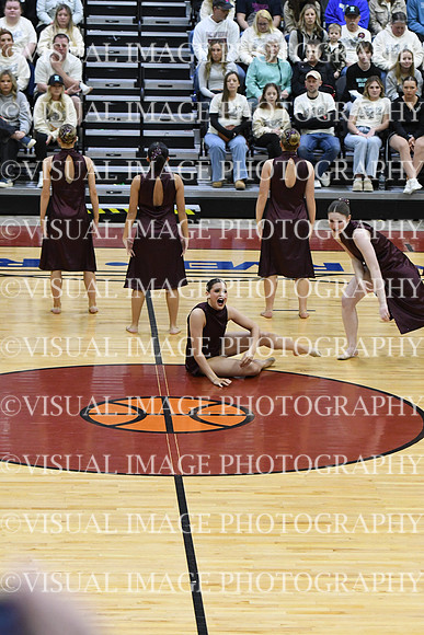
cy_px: 318
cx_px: 212
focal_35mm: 147
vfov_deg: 14.0
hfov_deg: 9.3
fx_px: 2595
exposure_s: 1/400
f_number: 3.5
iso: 4000
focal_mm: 98
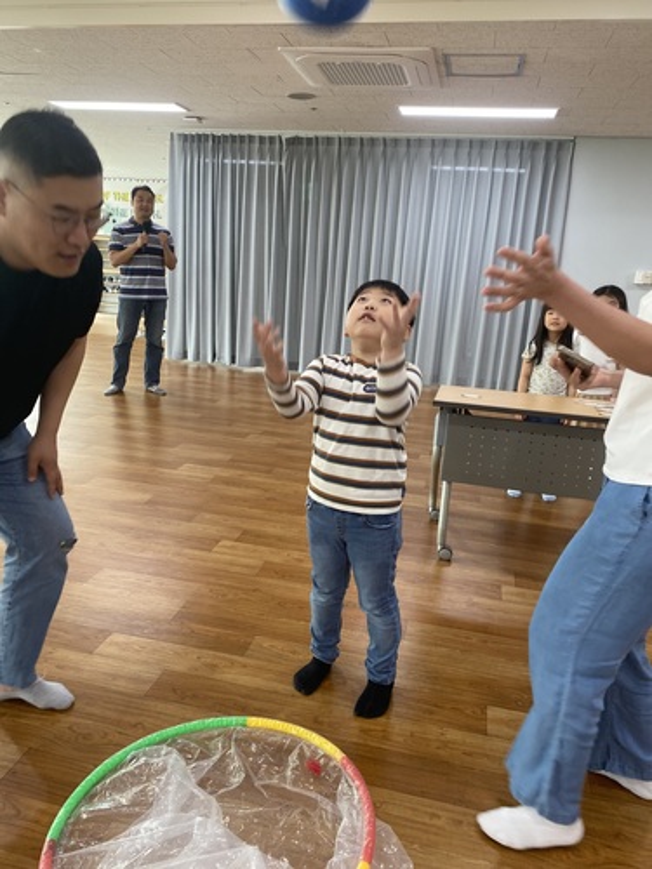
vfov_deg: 67.3
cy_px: 434
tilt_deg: -15.5
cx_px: 326
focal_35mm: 26
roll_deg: -3.3
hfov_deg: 53.1
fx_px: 653
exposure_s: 1/60
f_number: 1.8
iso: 100
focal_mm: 4.25
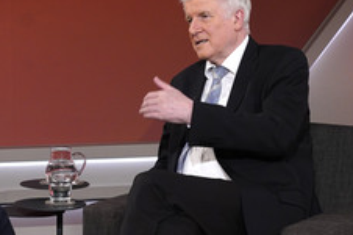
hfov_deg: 20.2
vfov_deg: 13.6
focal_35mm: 100
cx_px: 63
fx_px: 979
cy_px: 182
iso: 1600
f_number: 5.6
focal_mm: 50
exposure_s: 1/125
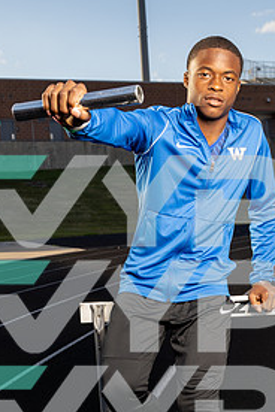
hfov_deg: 23.7
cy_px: 308
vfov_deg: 34.3
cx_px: 181
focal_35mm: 57
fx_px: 653
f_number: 7.1
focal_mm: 35
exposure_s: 1/250
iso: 200
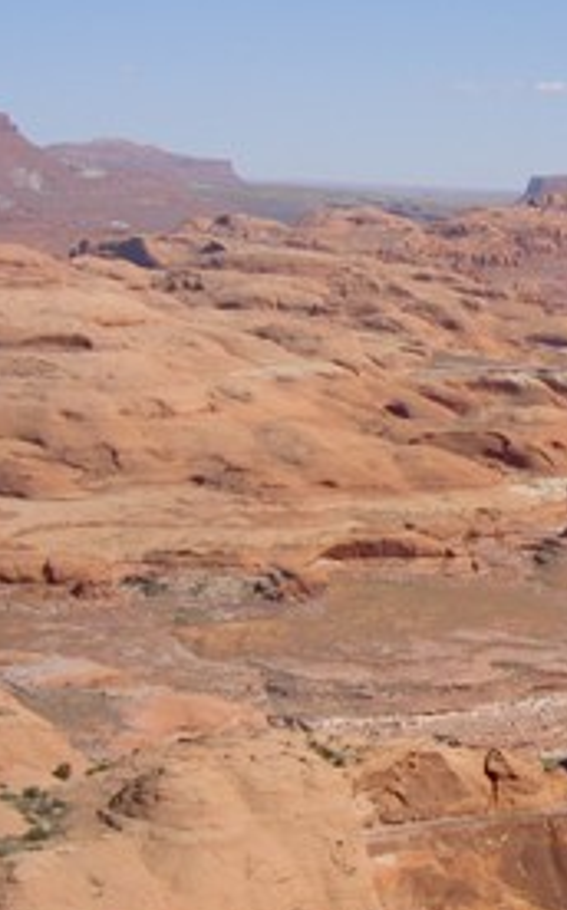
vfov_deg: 21.7
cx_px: 646
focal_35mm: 96
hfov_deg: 13.3
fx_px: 2378
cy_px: 485
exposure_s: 1/800
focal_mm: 8
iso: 100
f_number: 4.7
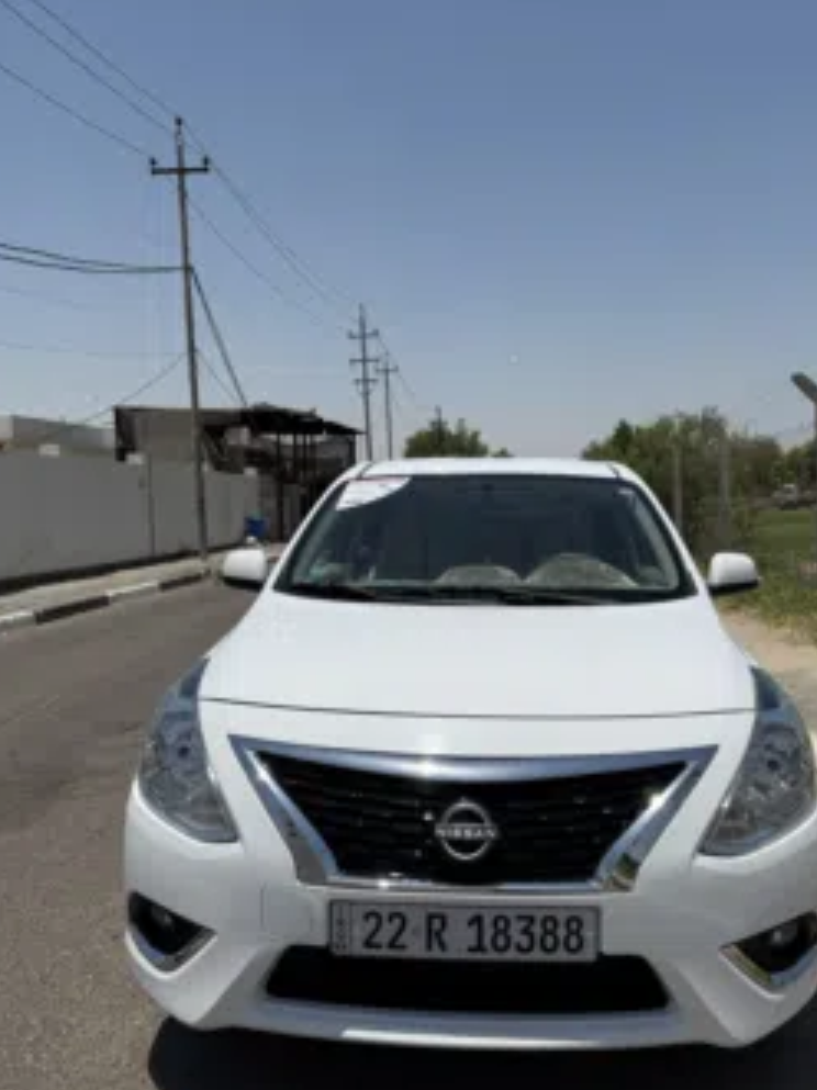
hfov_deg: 48.0
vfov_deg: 61.7
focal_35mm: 29
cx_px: 474
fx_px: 913
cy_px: 563
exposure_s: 1/14286
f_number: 1.78
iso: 80
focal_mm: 6.76
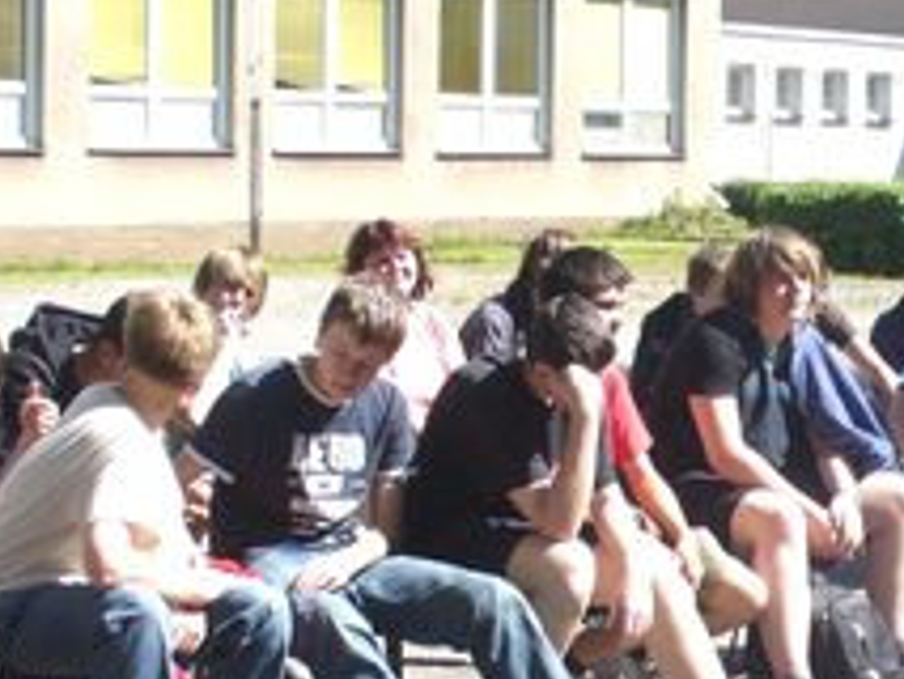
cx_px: 874
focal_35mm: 111
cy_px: 454
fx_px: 2900
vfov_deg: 13.3
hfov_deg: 17.4
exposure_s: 1/200
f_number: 5.6
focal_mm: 6.1
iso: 80
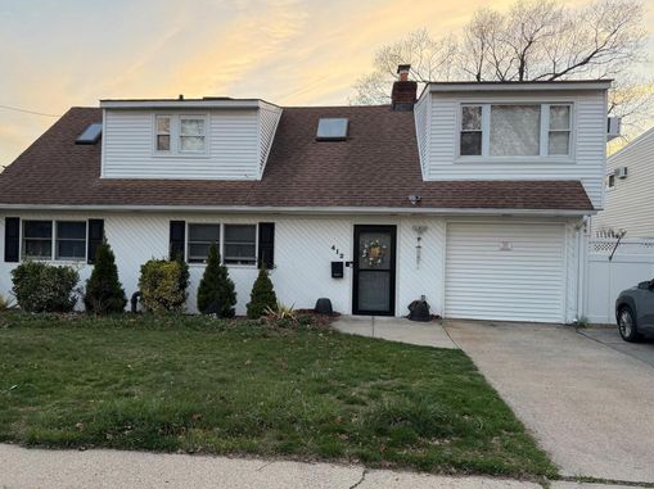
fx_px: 529
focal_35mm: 28
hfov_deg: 63.4
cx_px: 299
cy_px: 256
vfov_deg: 49.7
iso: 125
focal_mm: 6.76
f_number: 1.78
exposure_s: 1/194
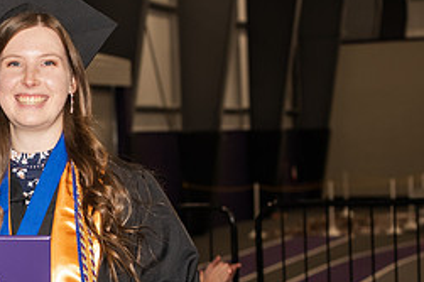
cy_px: 209
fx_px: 1907
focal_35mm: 162
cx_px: -57
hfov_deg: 12.4
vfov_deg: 8.5
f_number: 5.6
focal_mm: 70
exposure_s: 1/200
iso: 1000
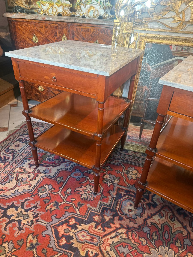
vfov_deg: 71.6
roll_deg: -2.0
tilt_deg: -34.0
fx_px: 178
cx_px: 96
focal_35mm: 24
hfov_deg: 56.8
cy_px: 128
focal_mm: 6.76
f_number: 1.78
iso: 250
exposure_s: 1/50
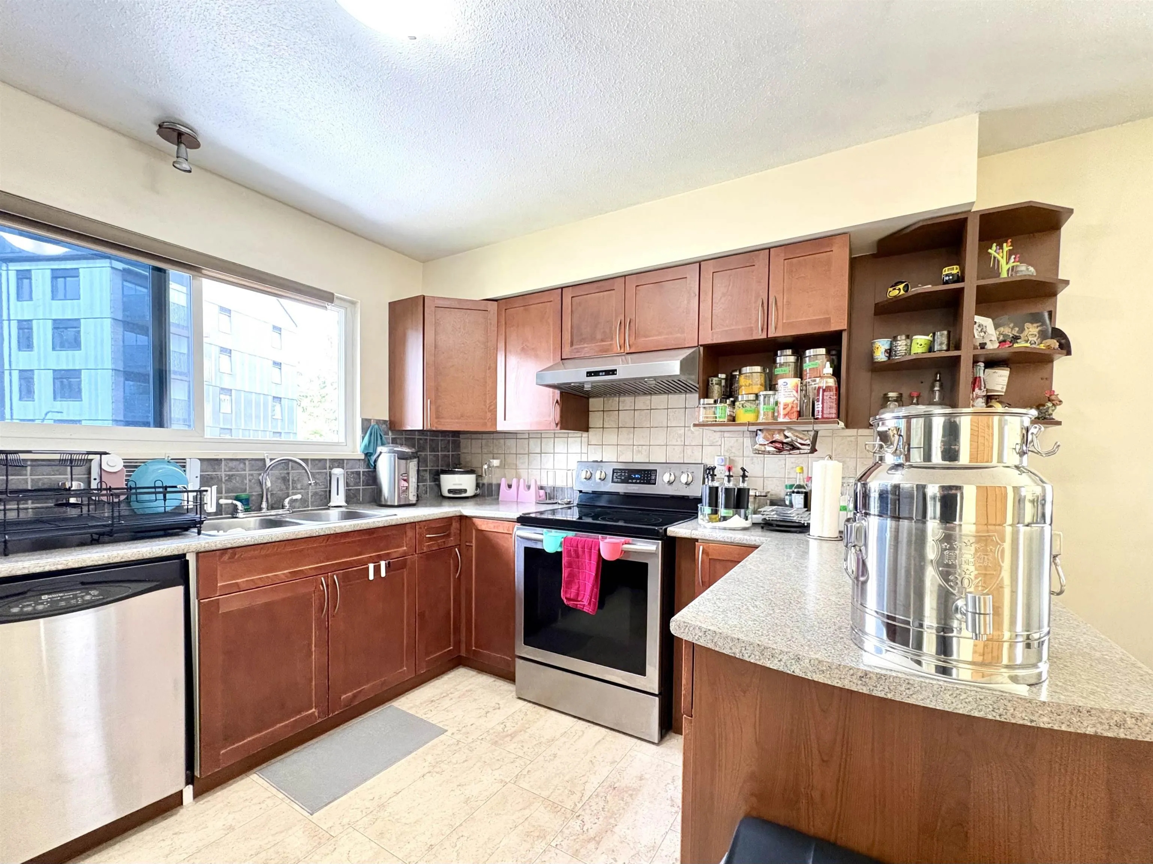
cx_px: 576
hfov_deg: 102.1
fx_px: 466
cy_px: 432
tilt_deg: +2.4
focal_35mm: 14
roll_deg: -0.4
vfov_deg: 85.7
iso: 640
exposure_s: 1/60
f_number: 2.2
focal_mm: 2.22
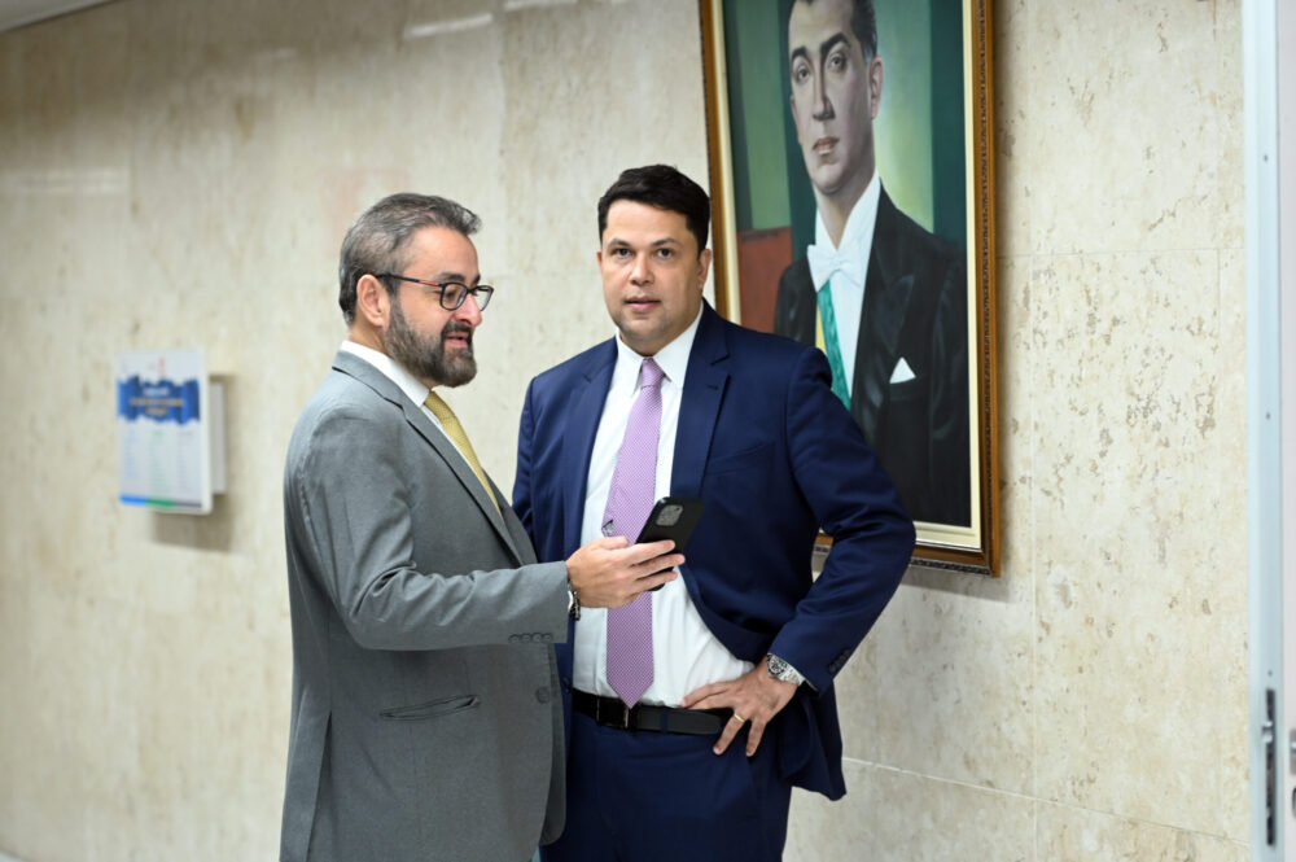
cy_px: 431
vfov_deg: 13.7
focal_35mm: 100
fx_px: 3597
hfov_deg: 20.4
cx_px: 648
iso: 1250
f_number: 3.5
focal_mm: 100
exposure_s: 1/100
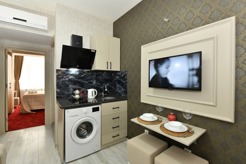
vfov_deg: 70.5
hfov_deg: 93.3
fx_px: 116
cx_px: 123
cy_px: 82
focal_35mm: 17
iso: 200
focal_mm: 17
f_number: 11
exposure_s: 1/6
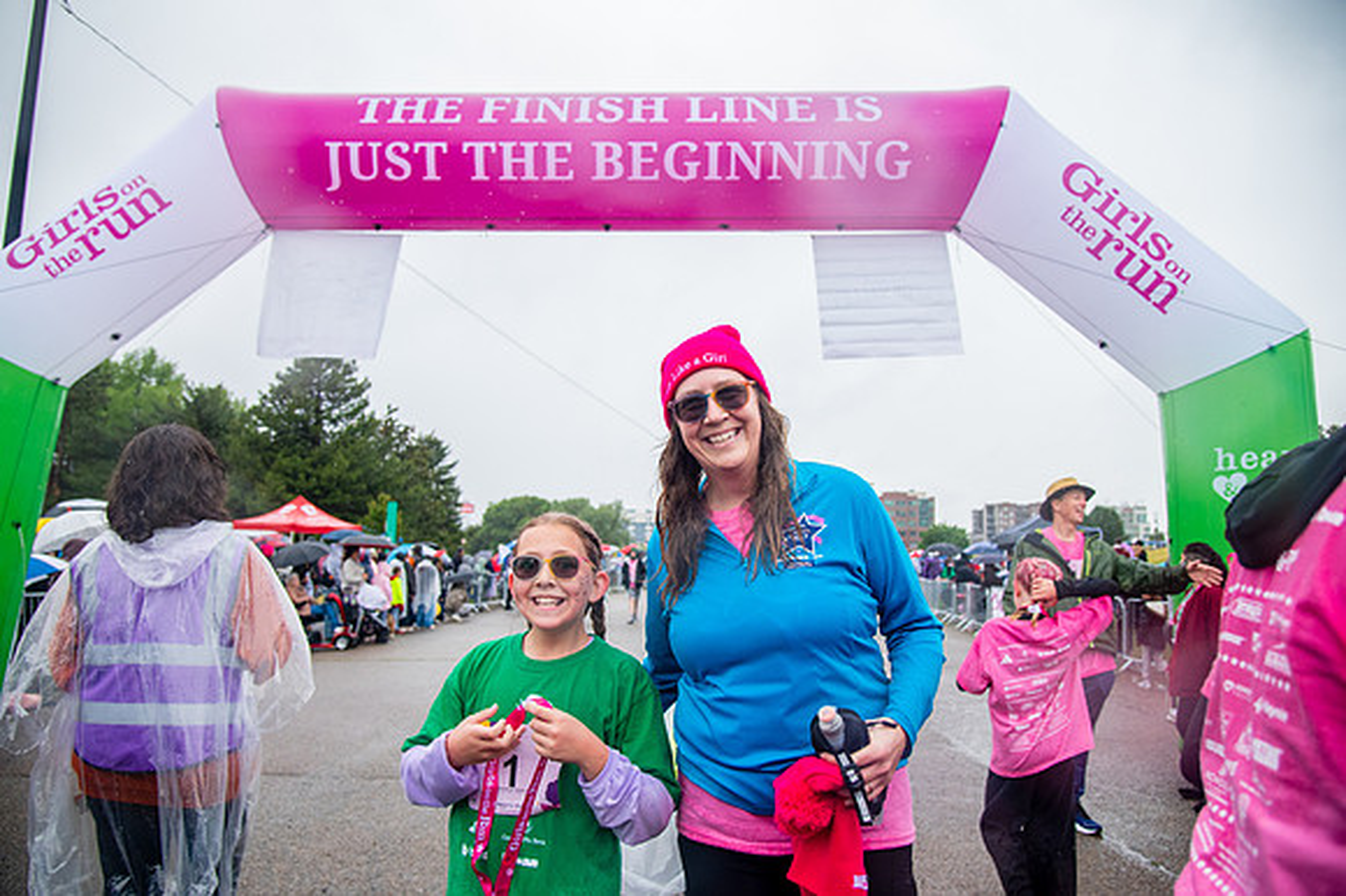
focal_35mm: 25
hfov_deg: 71.8
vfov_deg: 51.4
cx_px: 673
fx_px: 930
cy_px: 448
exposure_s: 1/1600
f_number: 4
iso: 1600
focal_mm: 24
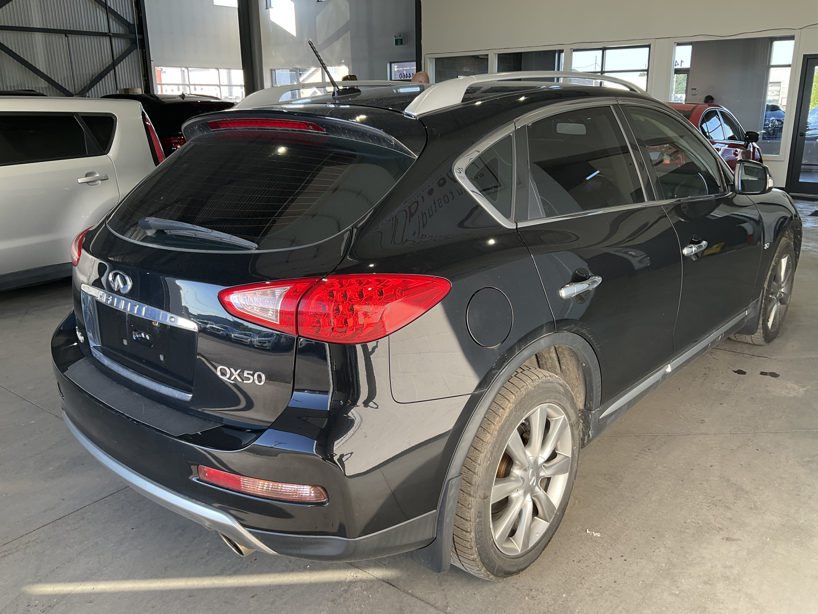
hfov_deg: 61.7
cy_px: 307
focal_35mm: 29
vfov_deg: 48.2
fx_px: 685
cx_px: 409
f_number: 1.8
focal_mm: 3
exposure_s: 1/122
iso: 25
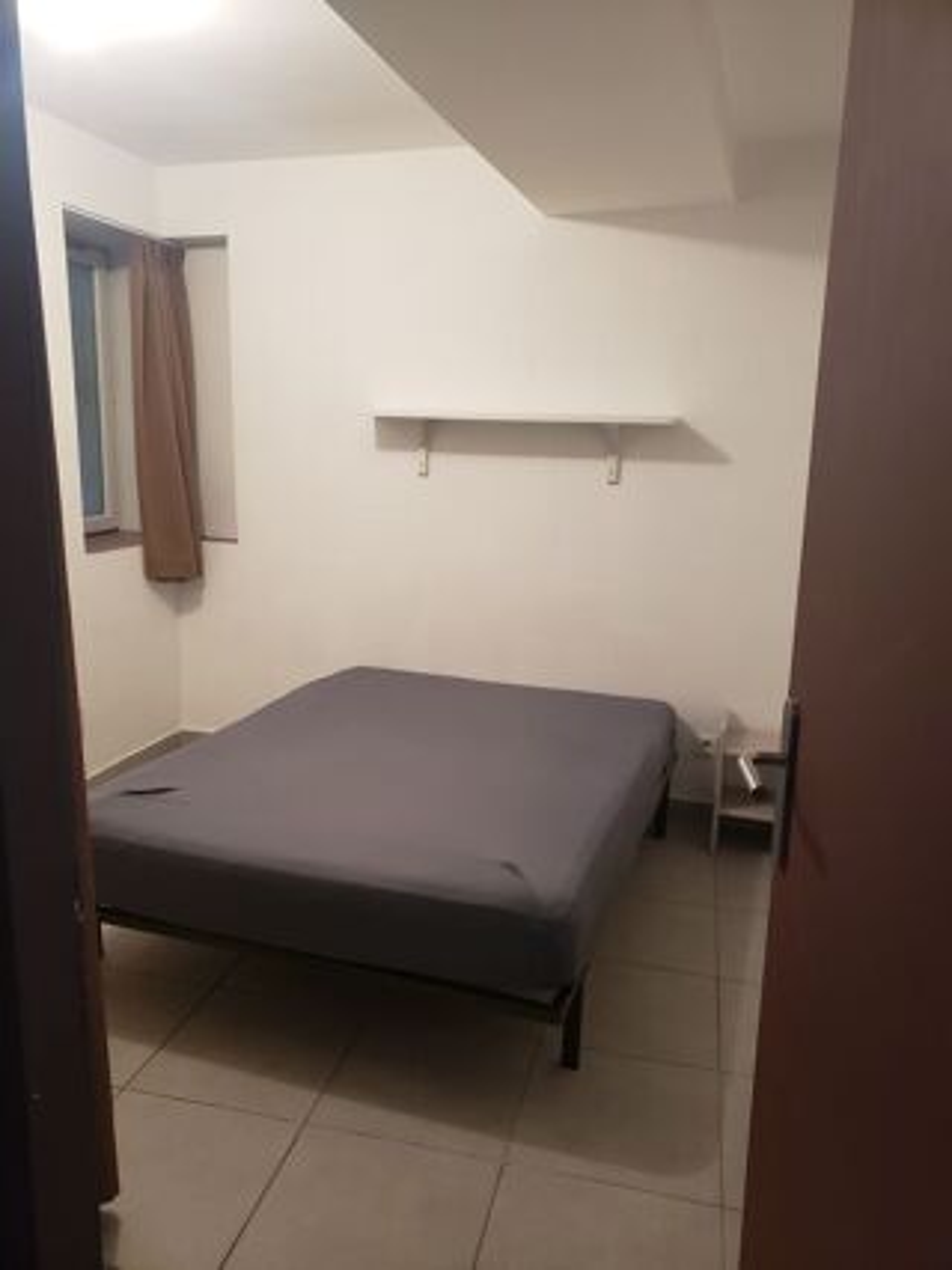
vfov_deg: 67.3
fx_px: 954
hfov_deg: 53.0
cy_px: 635
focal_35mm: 26
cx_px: 476
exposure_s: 1/50
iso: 320
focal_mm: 4.3
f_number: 1.5
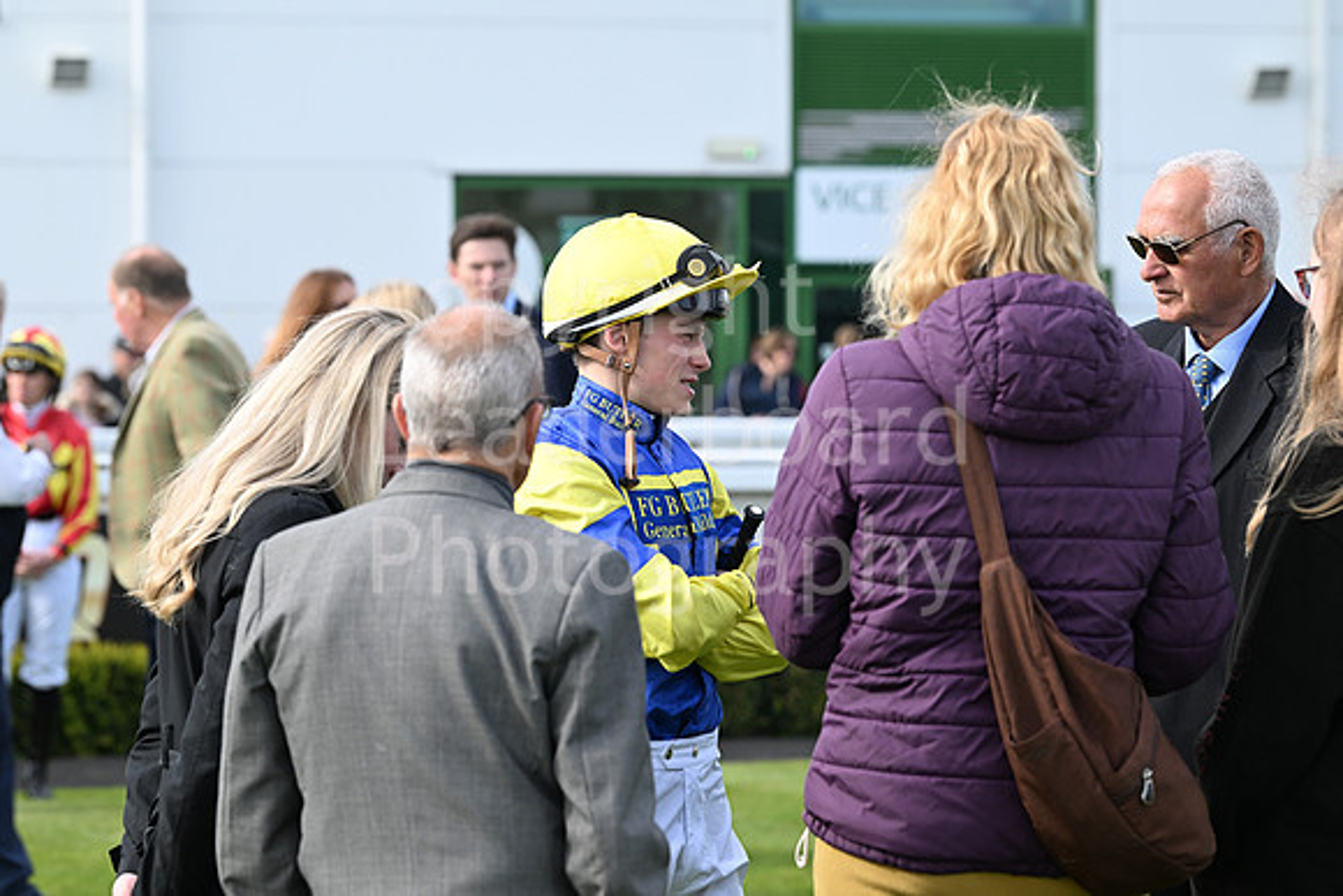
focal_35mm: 160
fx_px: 5970
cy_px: 448
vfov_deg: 8.6
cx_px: 672
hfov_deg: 12.8
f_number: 6.3
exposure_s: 1/1000
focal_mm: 160
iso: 640
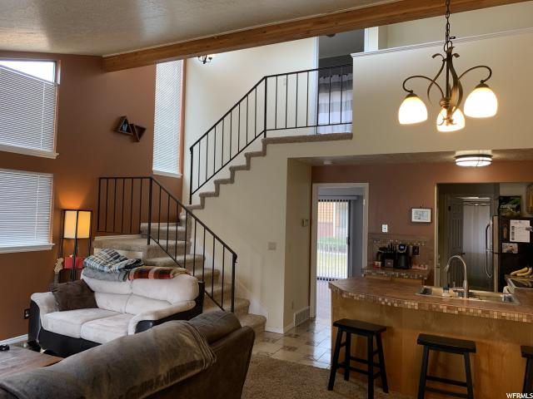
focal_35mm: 26
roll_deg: -2.2
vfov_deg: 53.1
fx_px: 400
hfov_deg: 67.3
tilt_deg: +3.5
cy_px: 200
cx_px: 266
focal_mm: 4.25
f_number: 1.8
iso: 64
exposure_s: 1/60
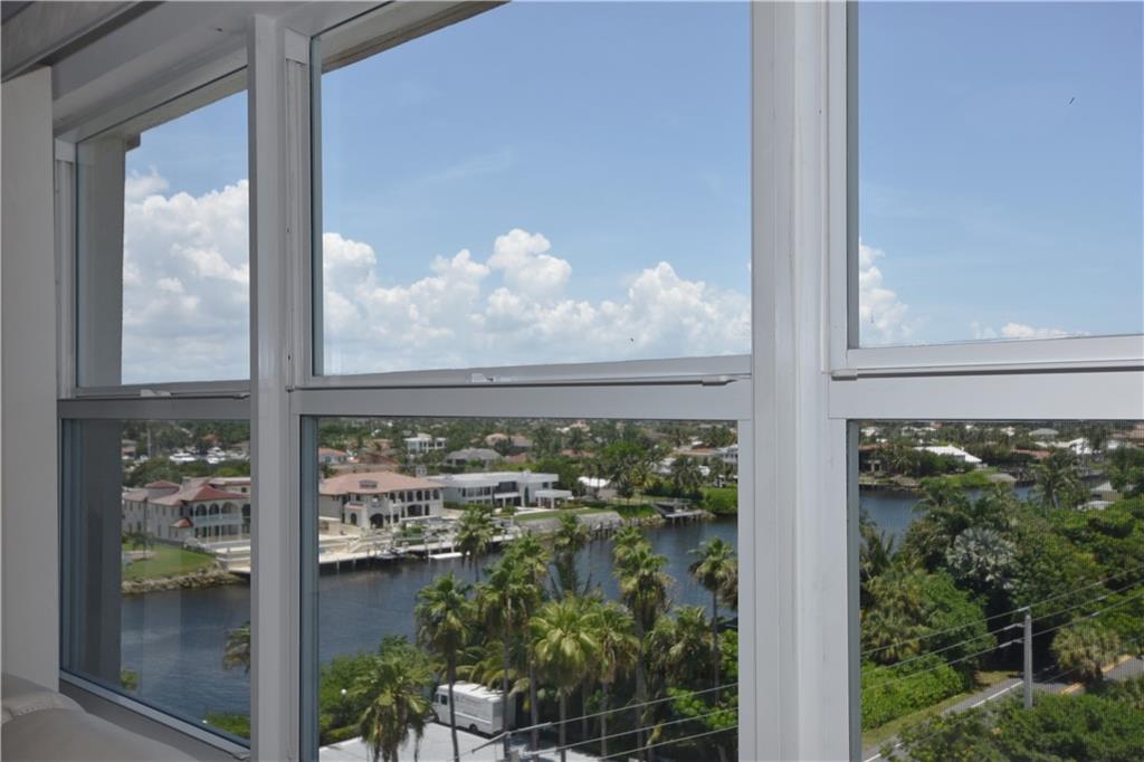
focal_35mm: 33
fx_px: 1048
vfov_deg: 39.9
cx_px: 572
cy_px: 381
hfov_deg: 57.2
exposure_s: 1/250
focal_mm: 22
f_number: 10
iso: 200
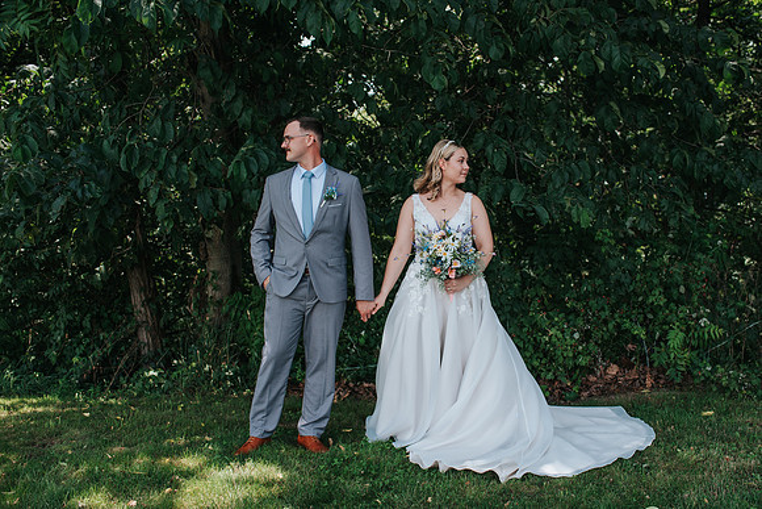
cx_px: 420
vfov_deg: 34.6
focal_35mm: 39
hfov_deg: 49.9
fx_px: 817
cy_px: 272
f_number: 2.8
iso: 110
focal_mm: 35
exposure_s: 1/500
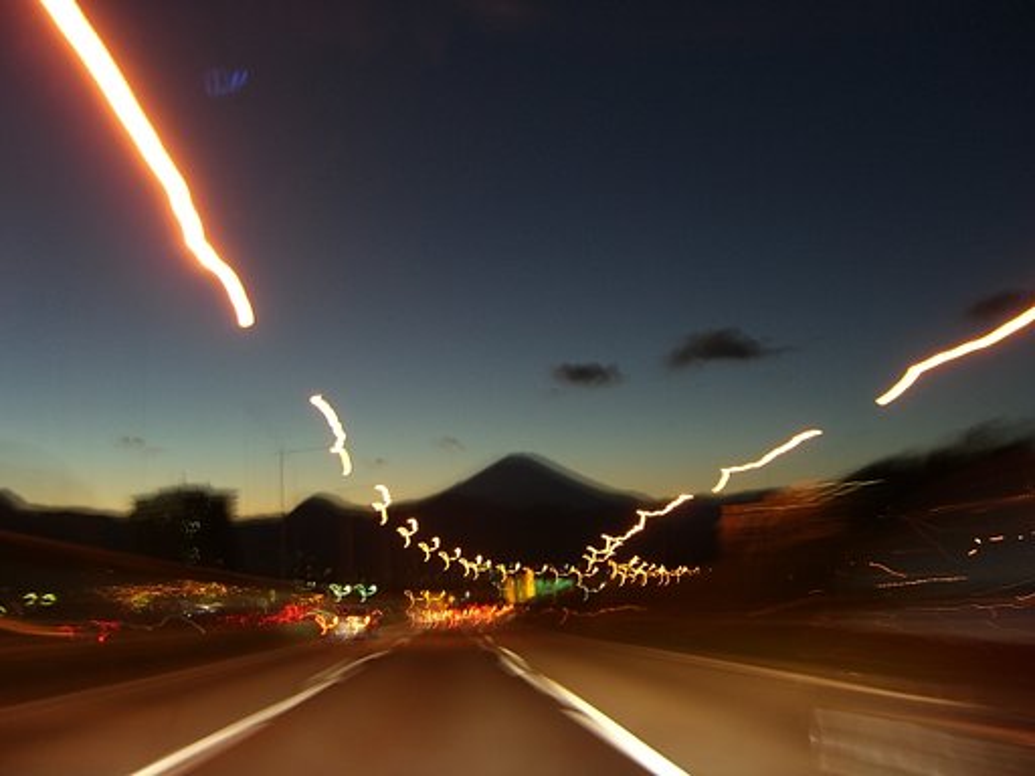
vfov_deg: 37.7
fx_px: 1136
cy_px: 388
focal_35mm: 38
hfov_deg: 49.0
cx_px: 518
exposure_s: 1
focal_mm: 7.9
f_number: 2.8
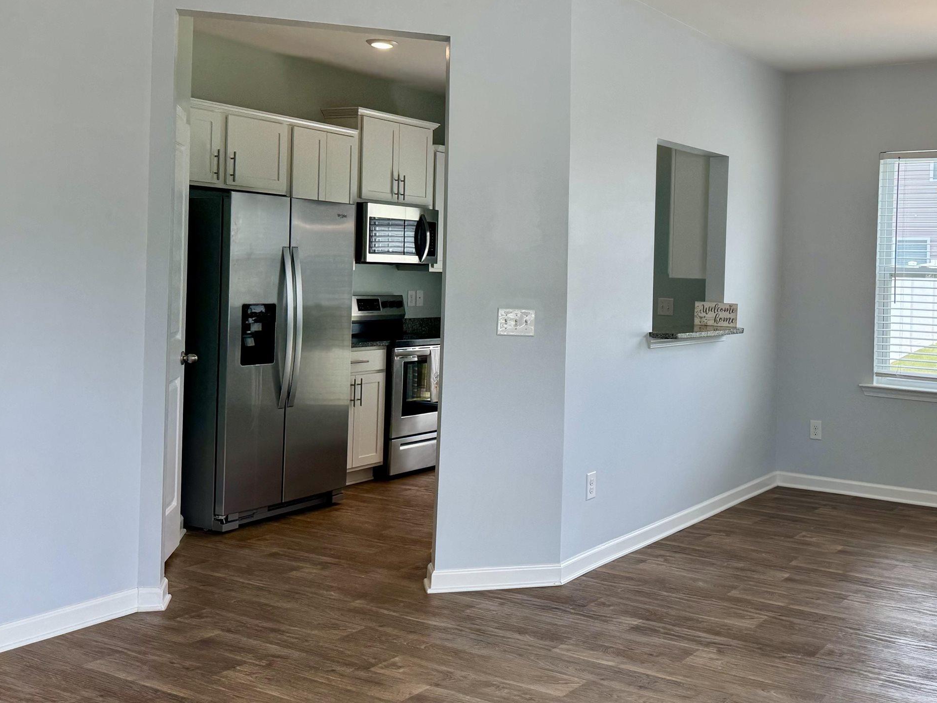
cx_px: 632
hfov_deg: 47.0
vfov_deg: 36.7
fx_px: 1056
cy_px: 275
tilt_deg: +0.5
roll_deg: -1.3
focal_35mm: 39
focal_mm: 6.76
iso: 64
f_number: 1.78
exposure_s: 1/219
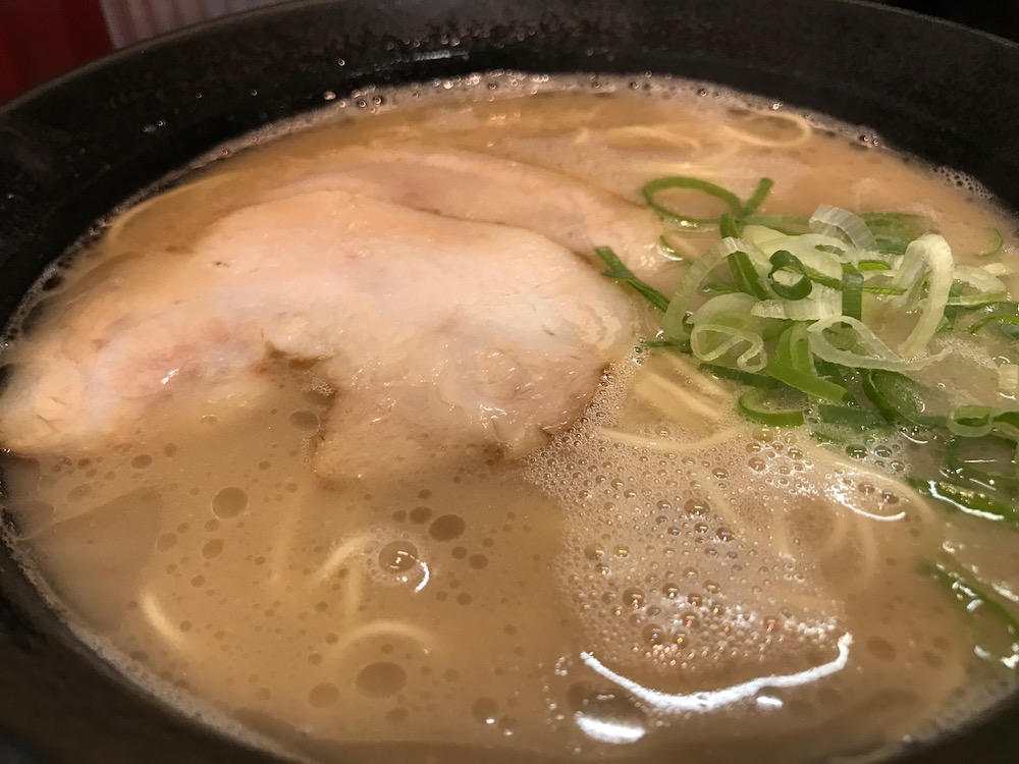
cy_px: 382
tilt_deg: -39.3
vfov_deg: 49.7
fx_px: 824
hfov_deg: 63.4
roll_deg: +2.7
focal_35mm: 28
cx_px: 510
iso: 40
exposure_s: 1/24
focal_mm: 3.99
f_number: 1.8
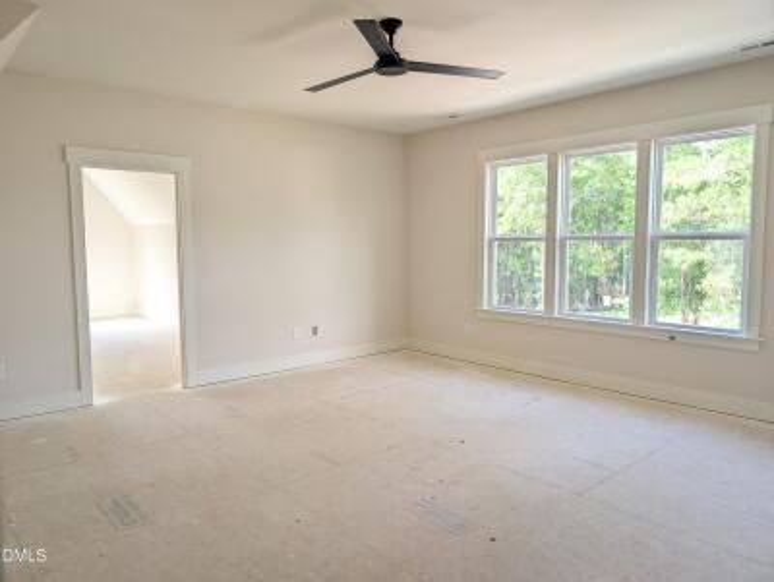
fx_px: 537
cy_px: 291
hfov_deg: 71.5
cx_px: 387
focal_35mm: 24
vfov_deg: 56.9
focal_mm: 6.9
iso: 66
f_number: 1.68
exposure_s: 1/131
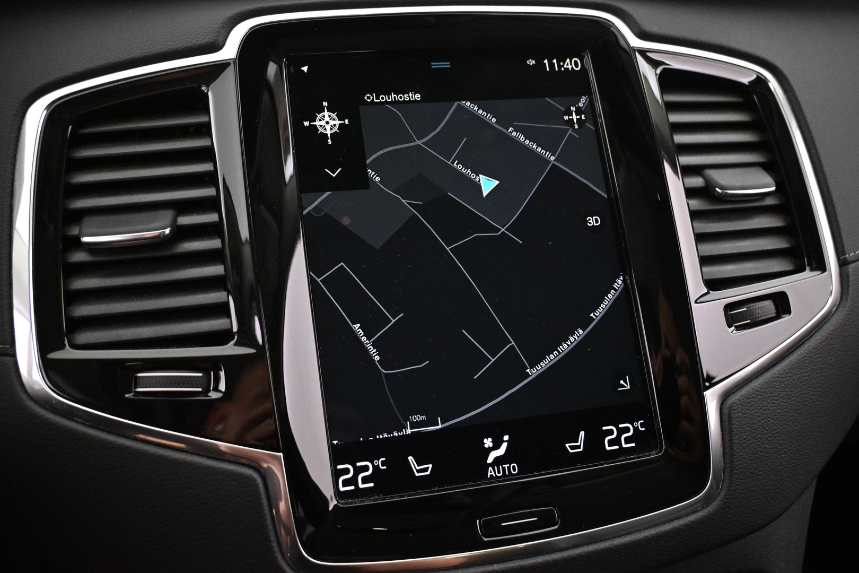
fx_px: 787
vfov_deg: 40.0
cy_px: 286
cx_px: 430
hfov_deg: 57.2
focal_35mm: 33
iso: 4000
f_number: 4
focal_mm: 22
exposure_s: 1/40
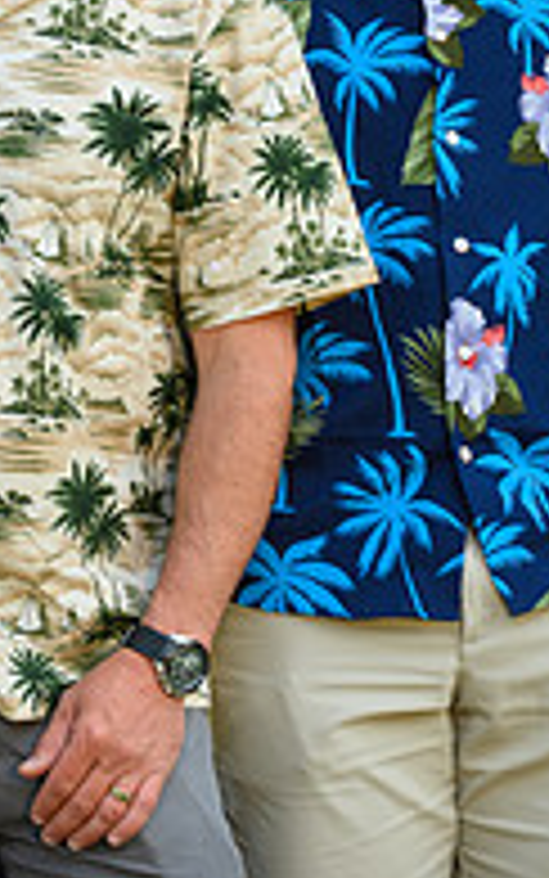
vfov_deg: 5.8
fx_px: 8684
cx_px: 243
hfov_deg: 3.6
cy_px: 90
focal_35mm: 363
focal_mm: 120
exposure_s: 1/80
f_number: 4
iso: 100
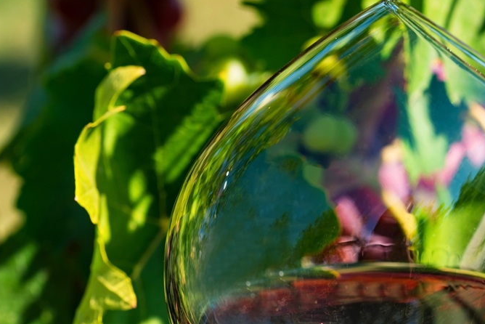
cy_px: 236
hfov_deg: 12.6
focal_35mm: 162
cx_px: 429
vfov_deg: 8.5
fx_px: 2183
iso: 400
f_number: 8
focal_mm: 90
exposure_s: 1/400
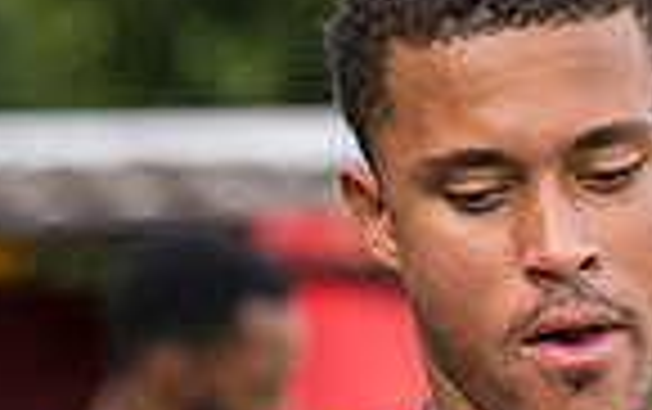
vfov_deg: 1.2
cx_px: 312
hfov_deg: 1.9
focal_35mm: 1111
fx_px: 19764
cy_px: 676
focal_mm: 135
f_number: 4
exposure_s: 1/1250
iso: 400
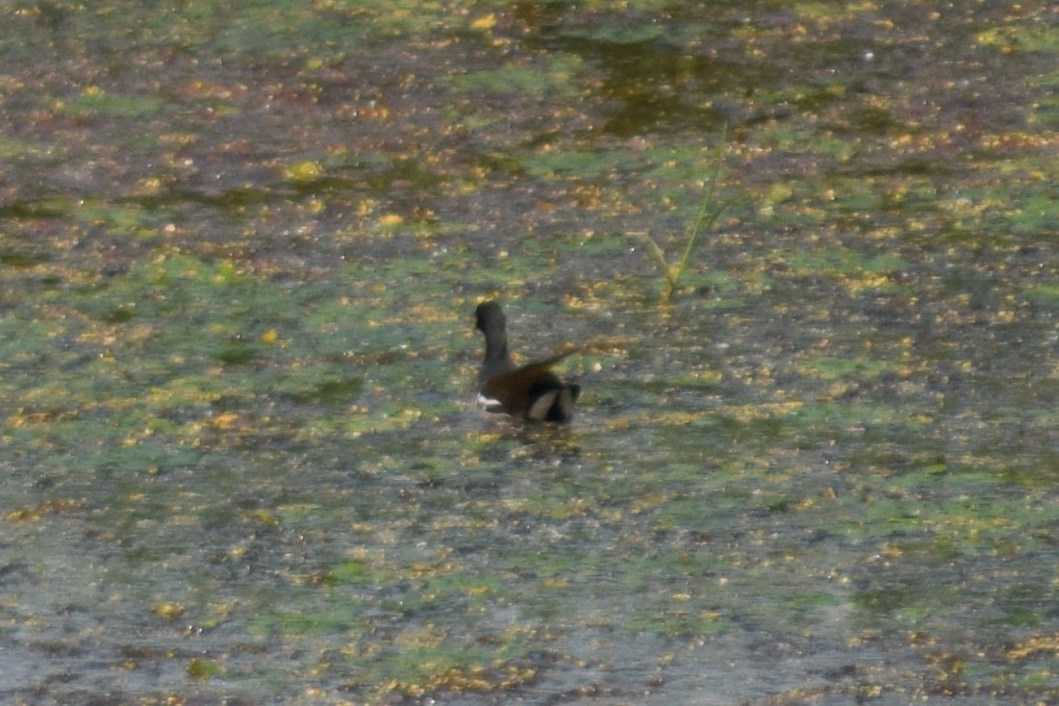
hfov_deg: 4.6
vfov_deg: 3.1
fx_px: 13236
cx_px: 530
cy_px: 353
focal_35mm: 450
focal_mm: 300
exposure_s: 1/2000
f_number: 5.6
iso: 360
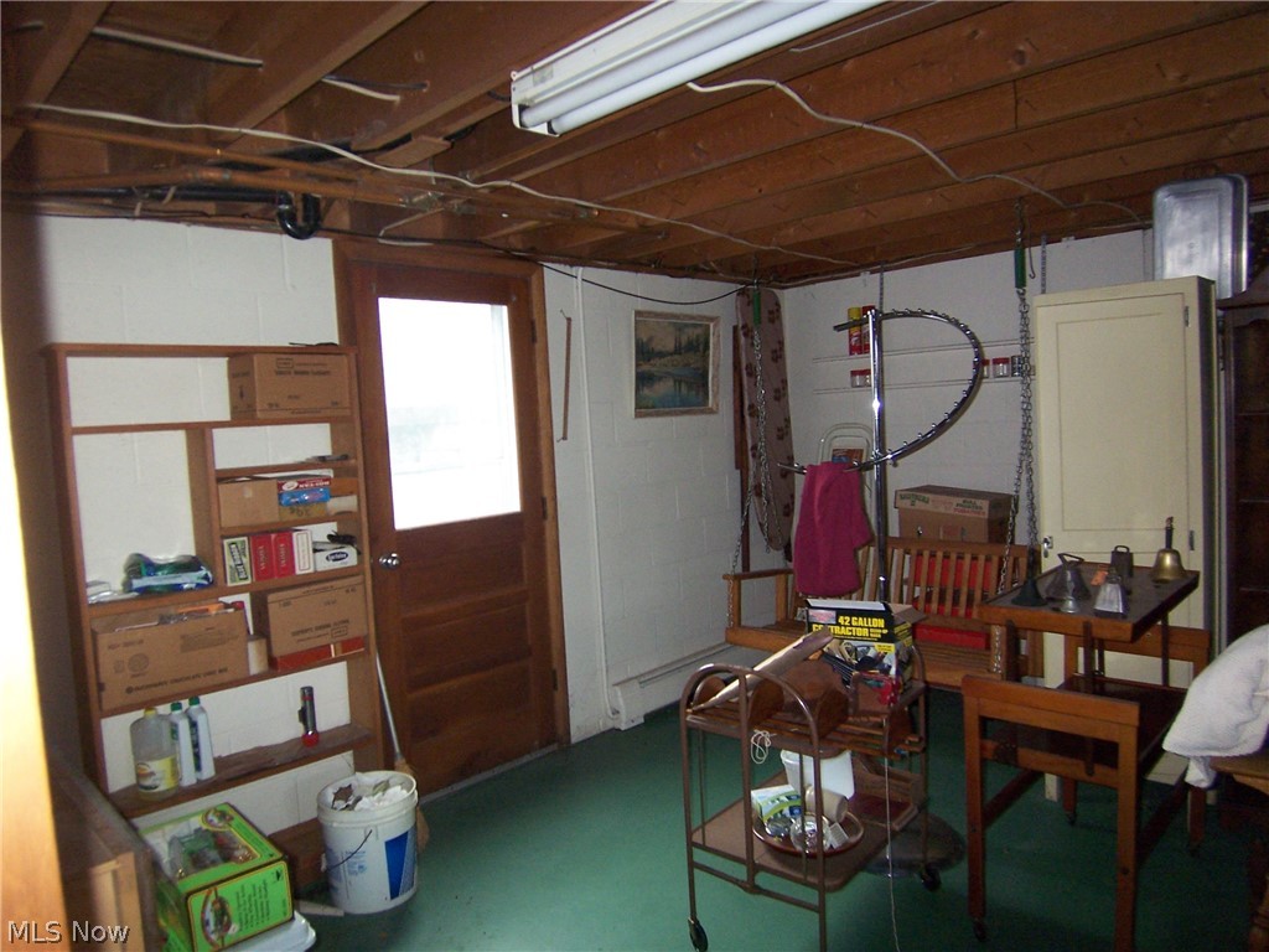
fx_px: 843
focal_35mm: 23
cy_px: 476
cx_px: 634
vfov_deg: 58.9
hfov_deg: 73.9
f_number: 2.8
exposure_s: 1/30
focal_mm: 3.8
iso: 200
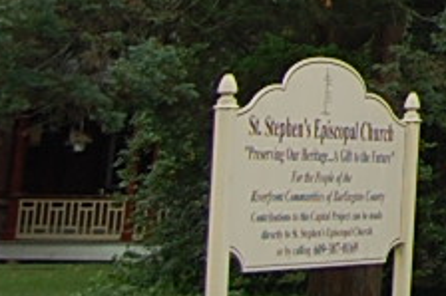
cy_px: -522
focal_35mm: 181
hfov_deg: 9.3
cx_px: 1276
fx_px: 2241
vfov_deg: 7.0
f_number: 5.6
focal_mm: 18
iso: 250
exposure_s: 1/500
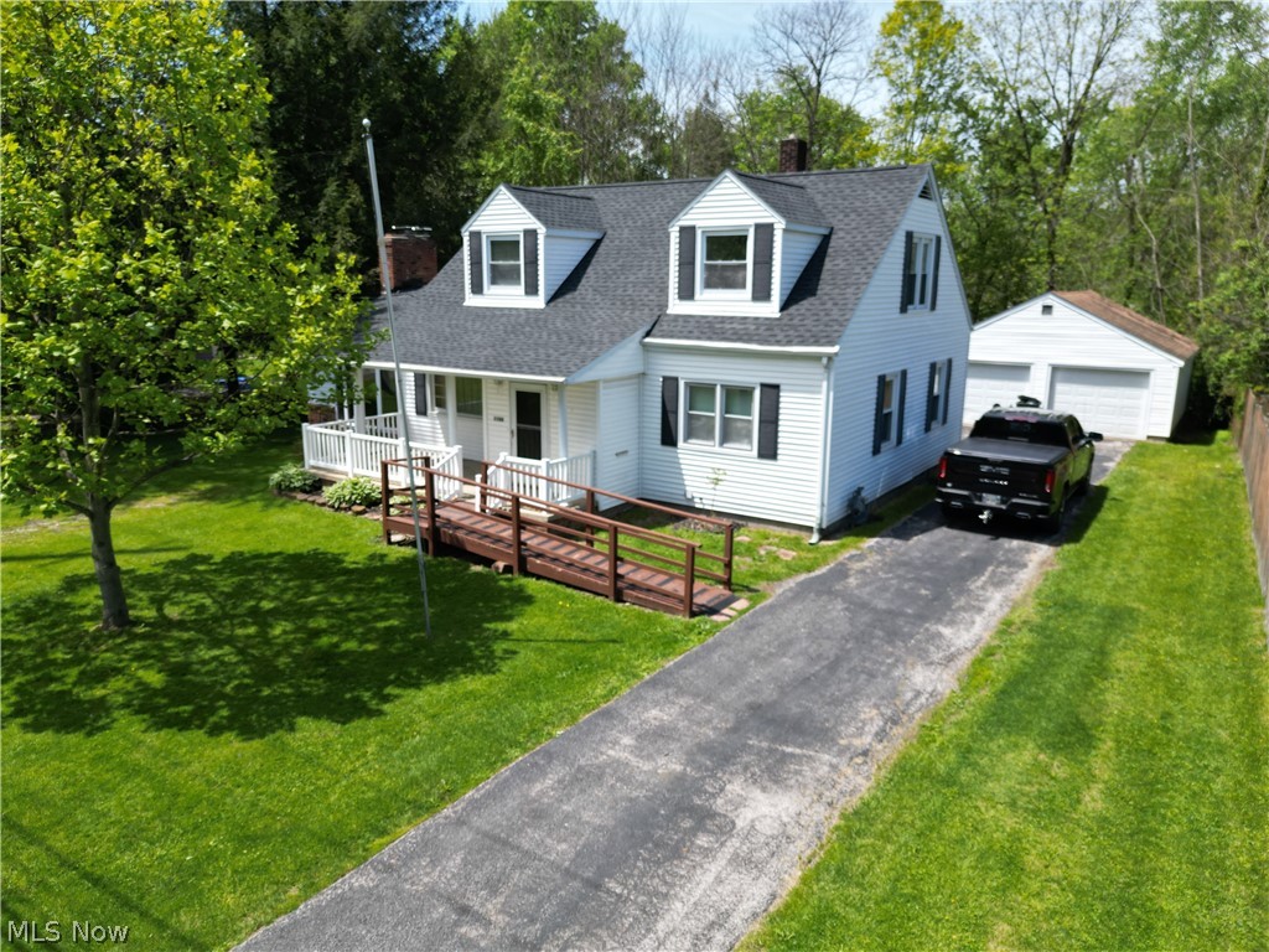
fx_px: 880
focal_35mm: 24
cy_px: 476
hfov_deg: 71.6
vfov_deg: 56.8
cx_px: 634
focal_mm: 6.72
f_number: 1.7
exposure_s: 1/2000
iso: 120
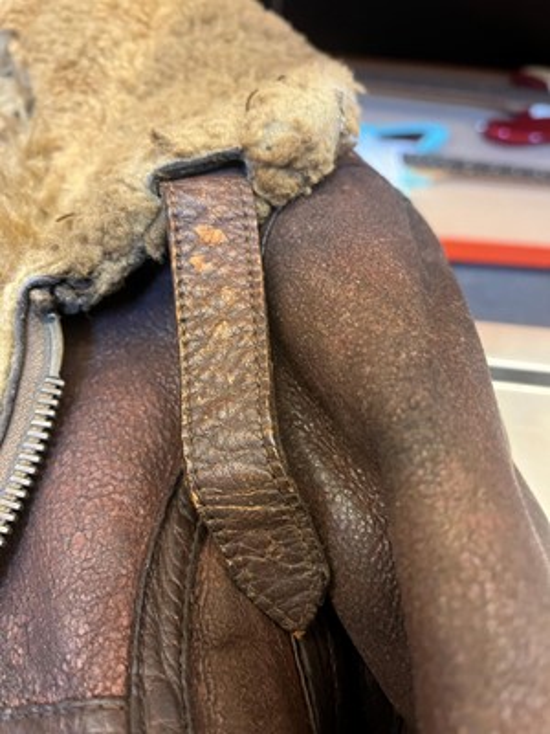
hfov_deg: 53.1
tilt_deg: -59.7
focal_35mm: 26
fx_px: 551
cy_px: 367
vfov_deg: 67.3
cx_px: 275
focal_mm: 5.1
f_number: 1.6
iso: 400
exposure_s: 1/33
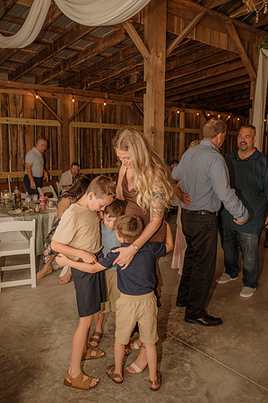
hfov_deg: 42.9
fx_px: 341
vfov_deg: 61.2
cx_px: 134
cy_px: 202
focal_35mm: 30
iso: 320
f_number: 4
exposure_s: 1/200
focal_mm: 30.5
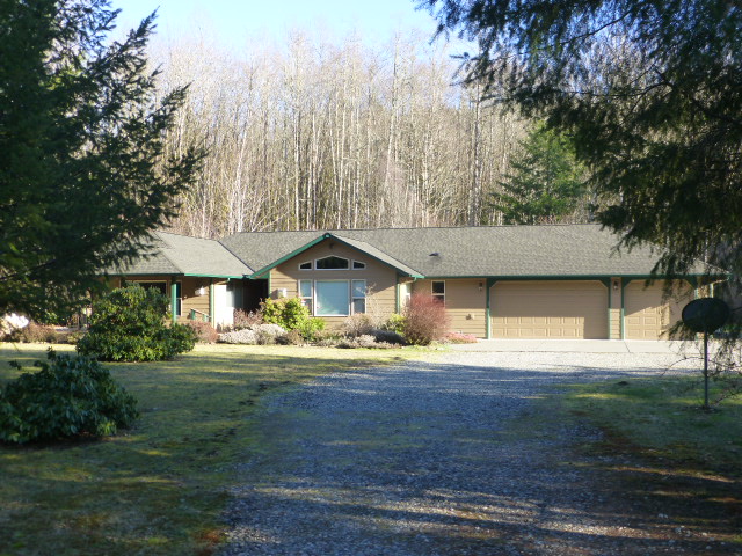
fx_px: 879
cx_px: 371
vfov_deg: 35.1
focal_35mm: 41
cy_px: 278
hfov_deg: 45.8
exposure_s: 1/160
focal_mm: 7.4
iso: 160
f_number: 3.9
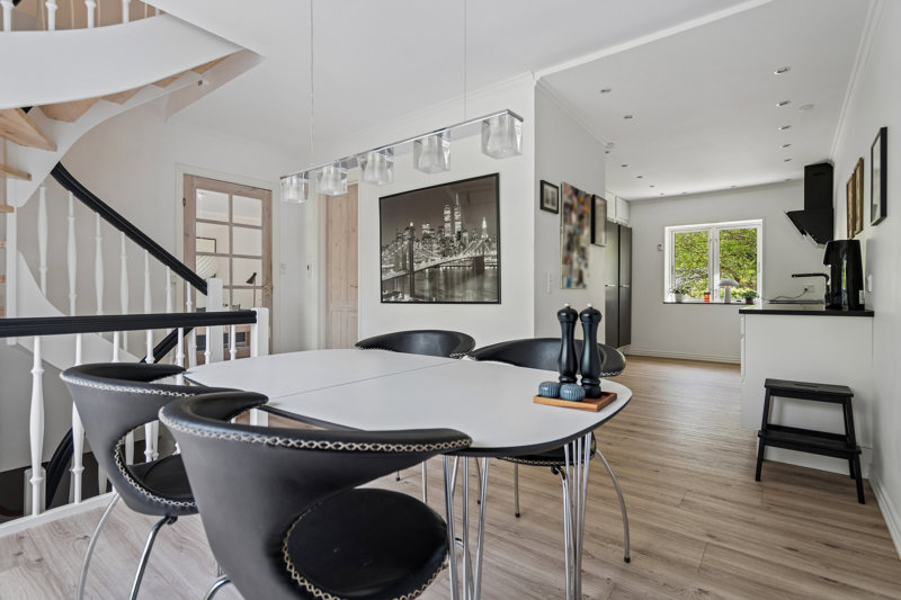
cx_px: 450
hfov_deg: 93.3
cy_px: 300
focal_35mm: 17
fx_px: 425
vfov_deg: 70.4
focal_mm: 17
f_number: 4
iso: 400
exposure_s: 1/160
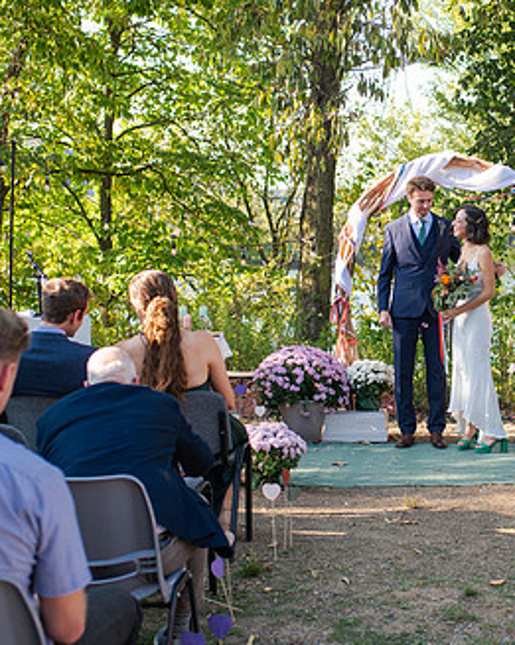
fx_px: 1202
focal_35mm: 63
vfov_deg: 30.0
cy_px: 302
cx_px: 407
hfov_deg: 23.8
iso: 220
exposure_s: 1/640
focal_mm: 35
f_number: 3.2
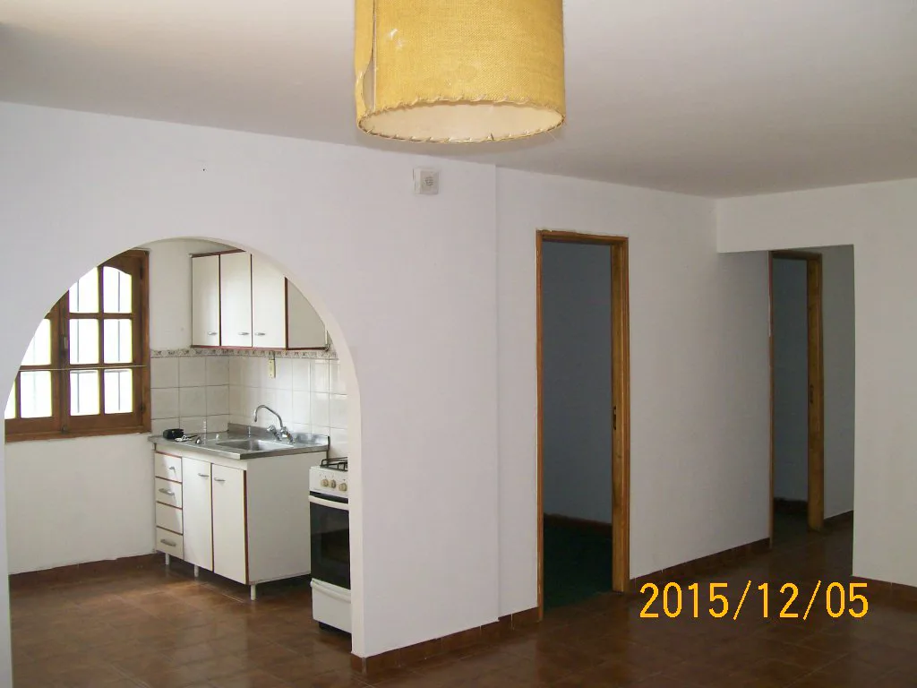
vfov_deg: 39.7
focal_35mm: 36
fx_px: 954
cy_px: 344
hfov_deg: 51.4
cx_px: 458
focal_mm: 6
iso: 140
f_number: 2.7
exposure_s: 1/64
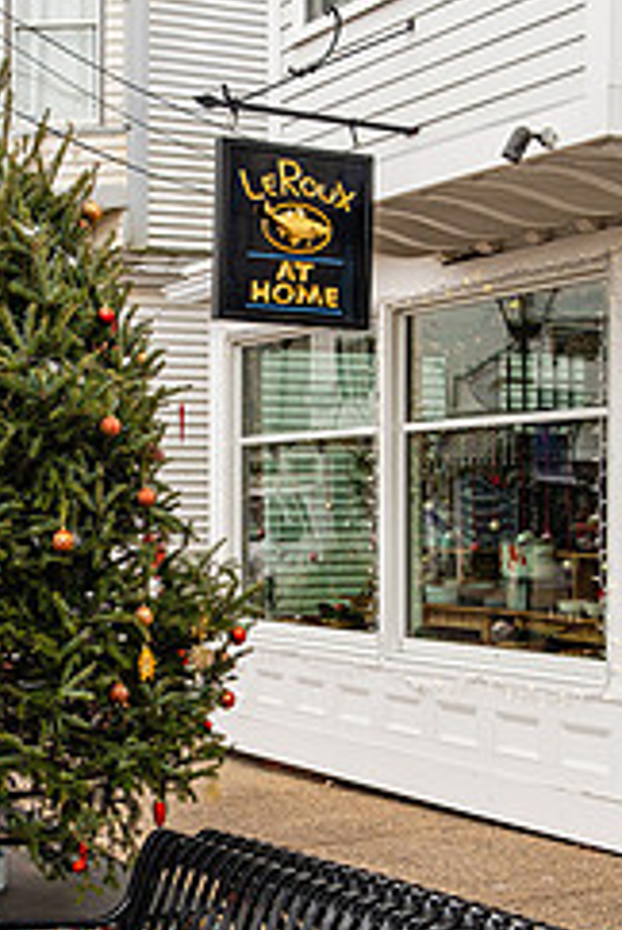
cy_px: 615
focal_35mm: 65
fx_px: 1680
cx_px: 96
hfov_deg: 20.7
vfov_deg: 30.7
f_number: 8
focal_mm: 23
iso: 200
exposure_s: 1/125
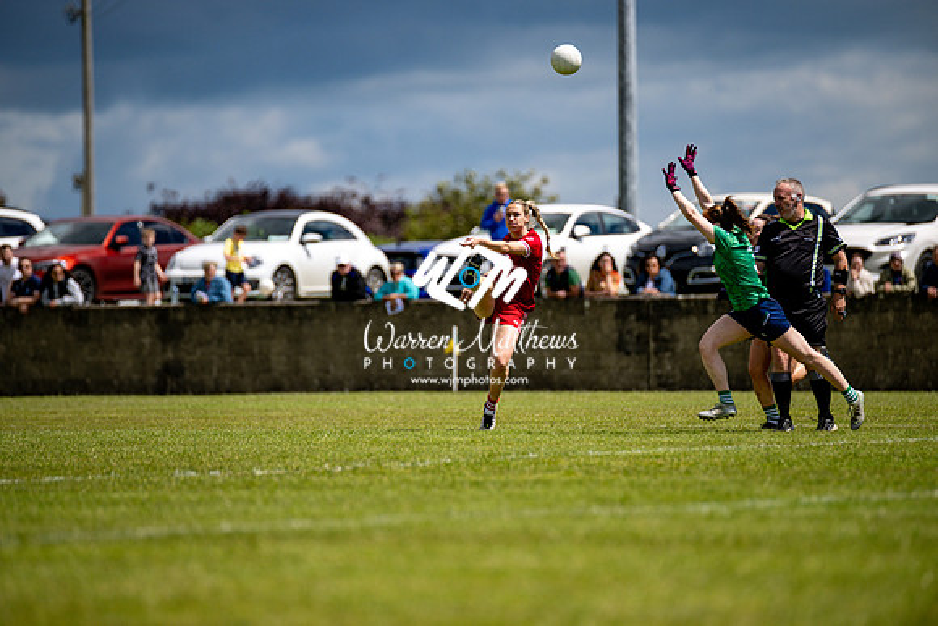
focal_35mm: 300
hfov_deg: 6.9
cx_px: 469
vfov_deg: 4.6
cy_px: 313
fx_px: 7818
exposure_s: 1/6400
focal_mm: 300
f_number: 2.8
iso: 125
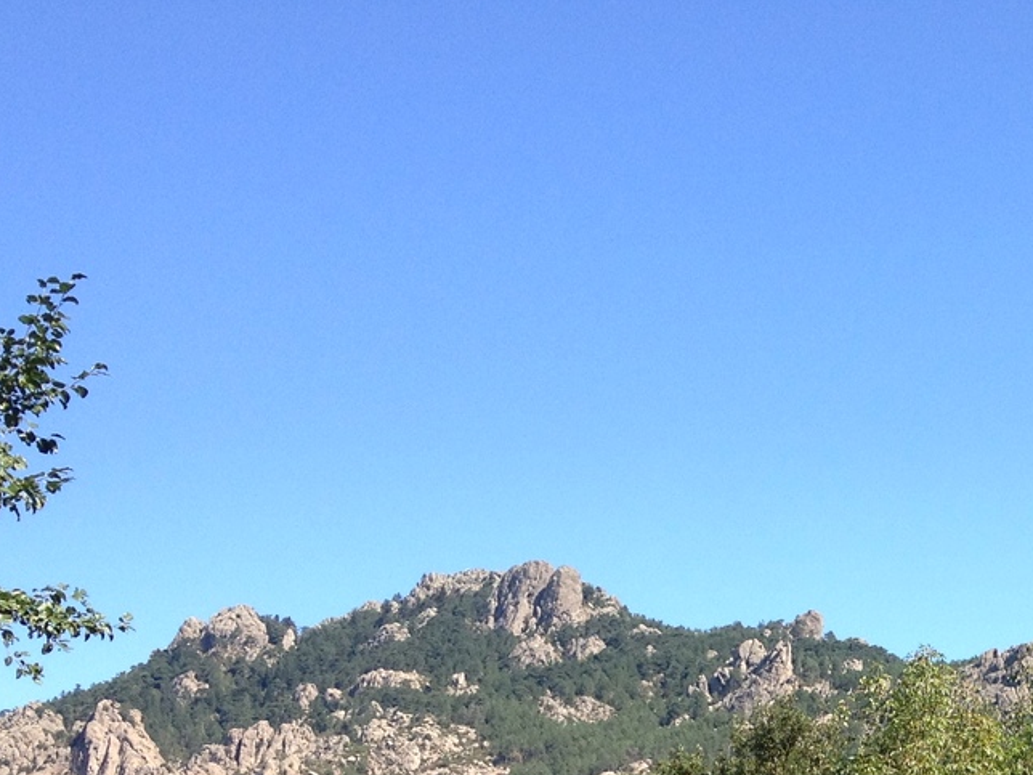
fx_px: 2596
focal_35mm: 87
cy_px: 937
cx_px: 1070
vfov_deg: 16.3
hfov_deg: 21.6
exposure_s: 1/681
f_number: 2.4
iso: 64
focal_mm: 4.28
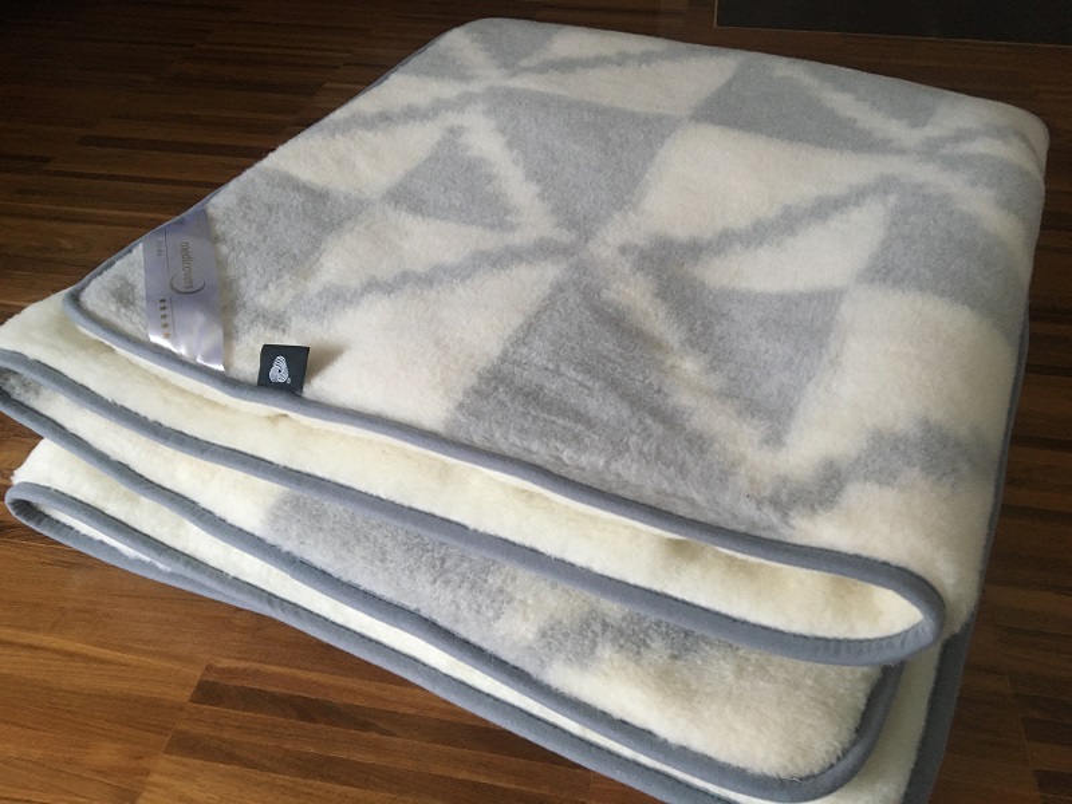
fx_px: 898
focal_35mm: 29
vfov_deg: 48.2
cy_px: 402
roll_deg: +1.3
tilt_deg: -40.3
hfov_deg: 61.7
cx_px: 536
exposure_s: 1/33
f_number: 2.2
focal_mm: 4.15
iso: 160
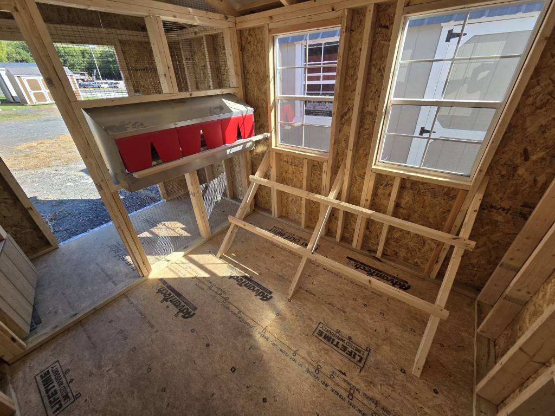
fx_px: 208
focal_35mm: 13
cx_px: 278
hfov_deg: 106.2
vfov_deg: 89.9
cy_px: 208
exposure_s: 1/485
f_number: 2.2
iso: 50
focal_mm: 2.2
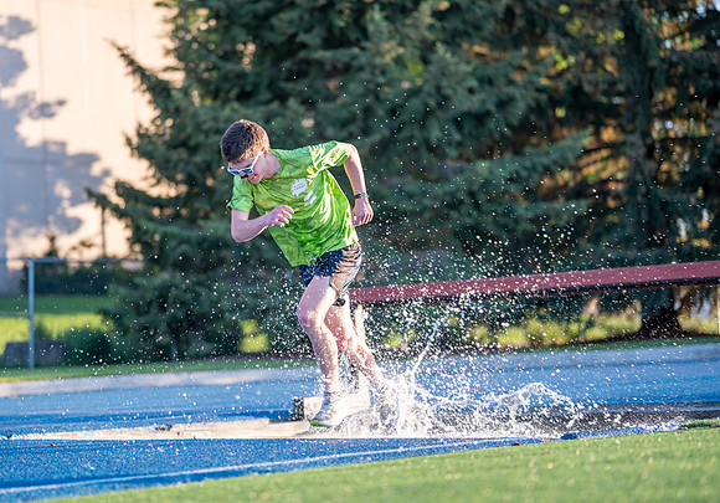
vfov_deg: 15.0
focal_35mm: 94
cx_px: 314
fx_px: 1915
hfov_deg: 21.3
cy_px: 233
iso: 100
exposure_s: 1/500
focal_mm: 85
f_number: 1.8
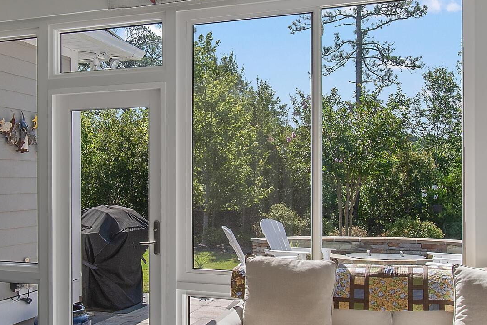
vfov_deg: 31.9
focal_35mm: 42
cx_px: 190
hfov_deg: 46.1
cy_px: 183
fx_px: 568
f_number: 6.3
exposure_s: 1/160
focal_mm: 10
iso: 100
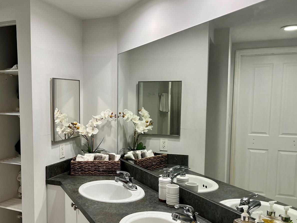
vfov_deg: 40.6
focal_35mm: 35
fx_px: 300
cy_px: 128
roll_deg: +0.4
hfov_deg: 51.8
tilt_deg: -5.9
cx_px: 104
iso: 100
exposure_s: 1/120
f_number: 1.5
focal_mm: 5.7
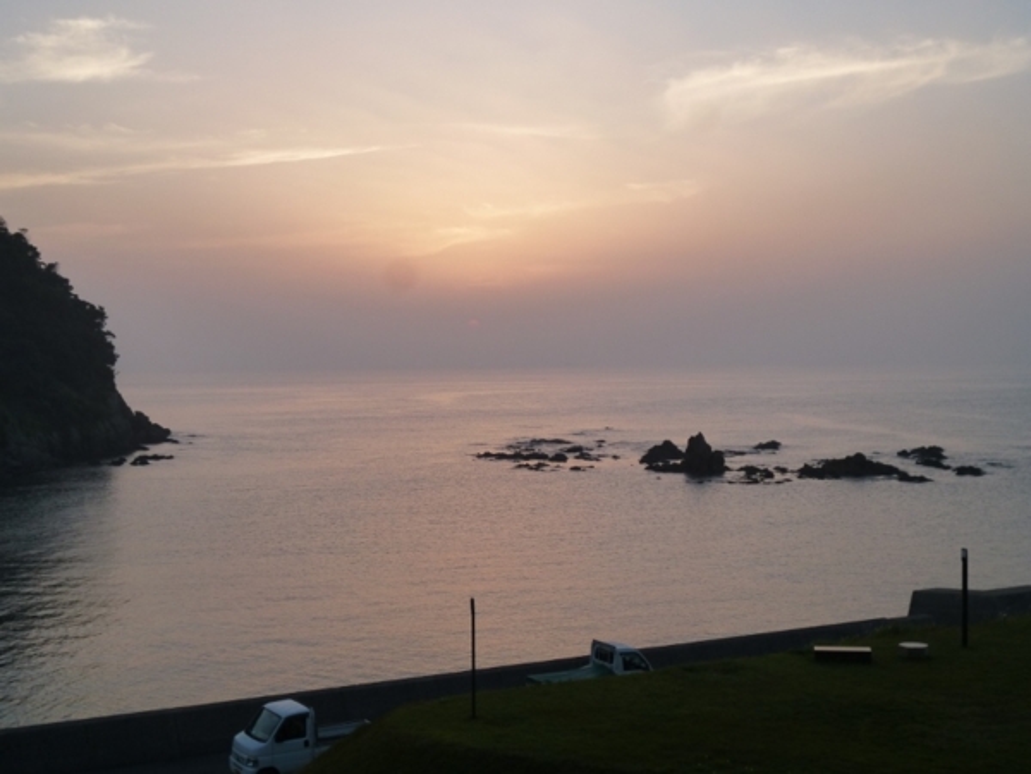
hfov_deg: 40.4
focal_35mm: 47
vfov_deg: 30.9
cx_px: 516
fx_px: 1400
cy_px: 387
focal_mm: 8.1
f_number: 3.8
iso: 160
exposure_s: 1/200
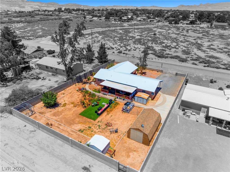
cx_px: 115
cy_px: 86
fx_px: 159
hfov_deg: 71.6
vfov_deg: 56.7
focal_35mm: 24
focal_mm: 12.29
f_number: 2.8
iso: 110
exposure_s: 1/320
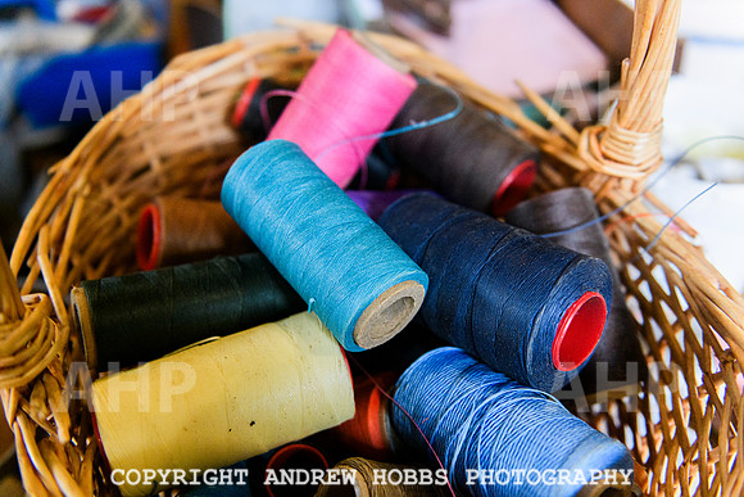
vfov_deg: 37.9
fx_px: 723
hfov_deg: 54.4
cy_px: 248
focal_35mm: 35
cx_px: 372
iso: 1600
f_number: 2.8
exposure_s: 1/160
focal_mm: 35
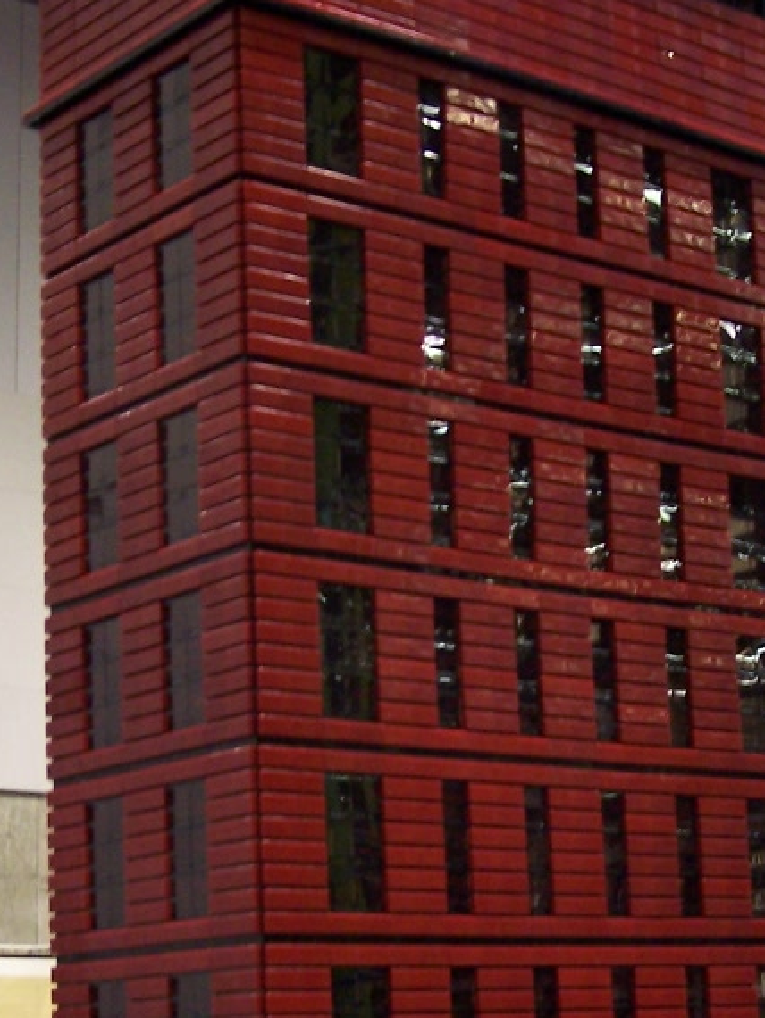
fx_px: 2356
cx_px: 449
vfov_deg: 24.3
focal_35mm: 80
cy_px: 697
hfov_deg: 18.4
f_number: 2.8
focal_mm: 6.3
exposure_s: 1/8
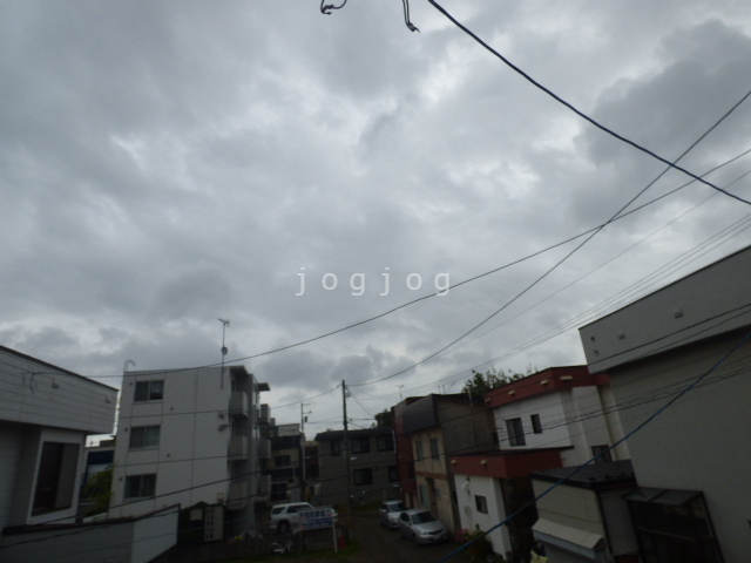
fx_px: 434
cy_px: 282
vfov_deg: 66.0
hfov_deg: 81.7
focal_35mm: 20
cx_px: 376
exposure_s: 1/2000
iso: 100
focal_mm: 3.58
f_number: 2.8
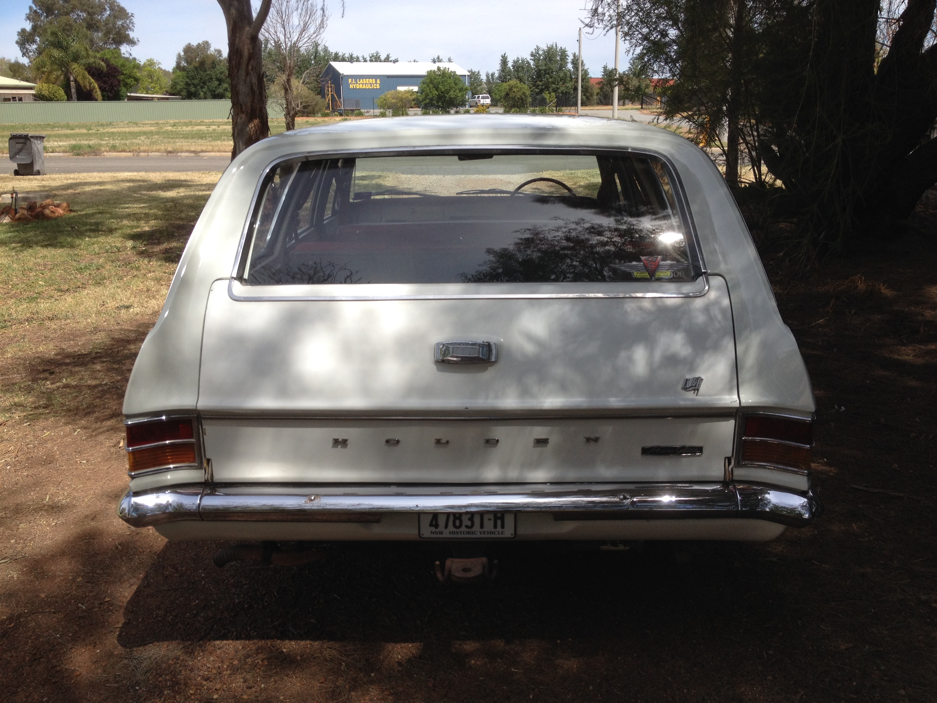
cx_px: 468
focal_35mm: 35
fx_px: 947
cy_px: 352
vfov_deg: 40.7
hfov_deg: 52.6
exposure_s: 1/1284
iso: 50
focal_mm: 4.28
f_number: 2.4
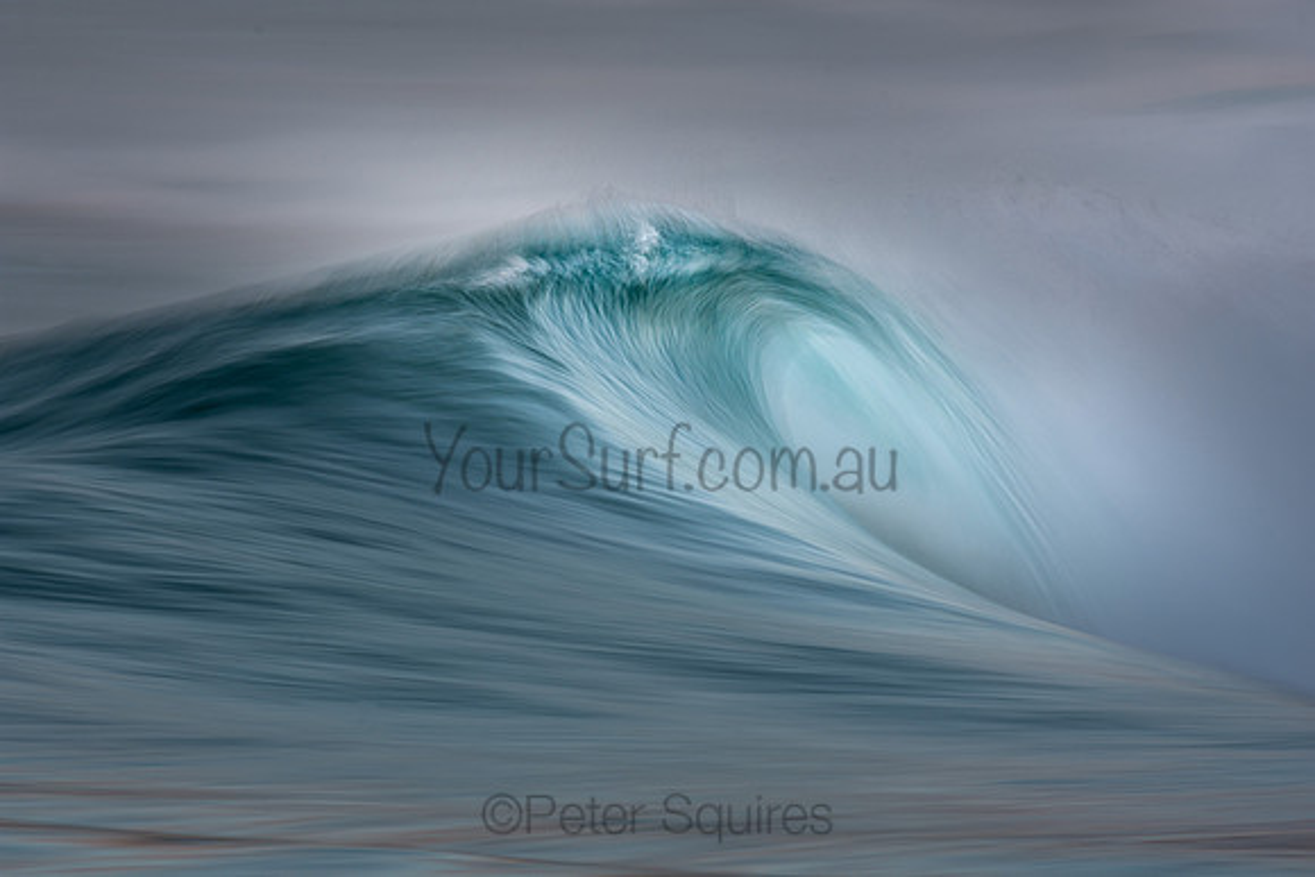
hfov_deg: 2.7
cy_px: 438
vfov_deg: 1.8
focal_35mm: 750
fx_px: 27404
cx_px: 658
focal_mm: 500
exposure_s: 1/6
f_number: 14
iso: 100
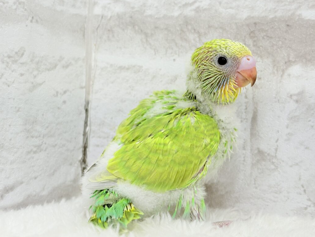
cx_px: 183
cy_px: 113
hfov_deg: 31.6
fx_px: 555
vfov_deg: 24.0
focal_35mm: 61
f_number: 1.6
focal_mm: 5.96
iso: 64
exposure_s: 1/100
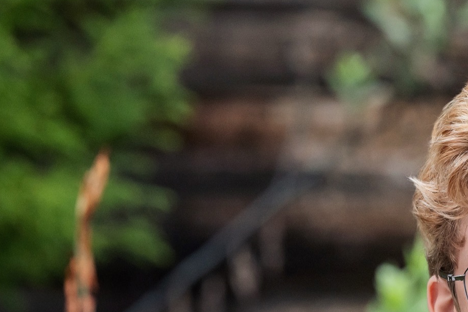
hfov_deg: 5.3
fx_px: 4979
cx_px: 619
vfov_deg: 3.6
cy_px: 406
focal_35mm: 383
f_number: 4
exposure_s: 1/400
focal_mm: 135
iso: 640
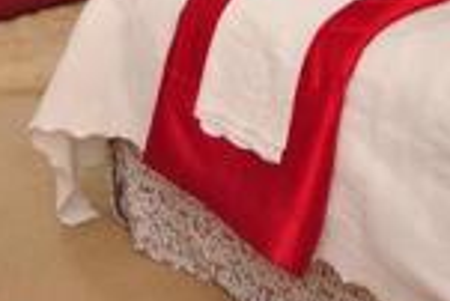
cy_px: -304
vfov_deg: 16.2
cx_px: 152
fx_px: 813
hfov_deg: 30.7
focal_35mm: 65
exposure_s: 1/20
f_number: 4
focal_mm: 10
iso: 200
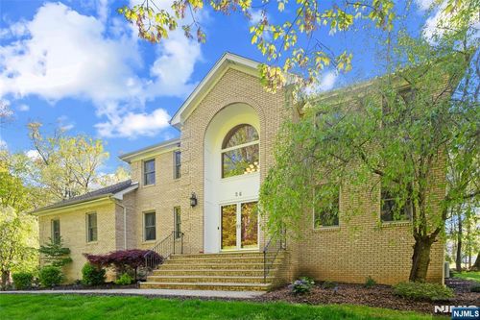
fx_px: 213
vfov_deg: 73.7
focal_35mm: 16
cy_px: 160
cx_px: 240
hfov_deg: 96.8
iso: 100
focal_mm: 16
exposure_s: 1/10
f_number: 8
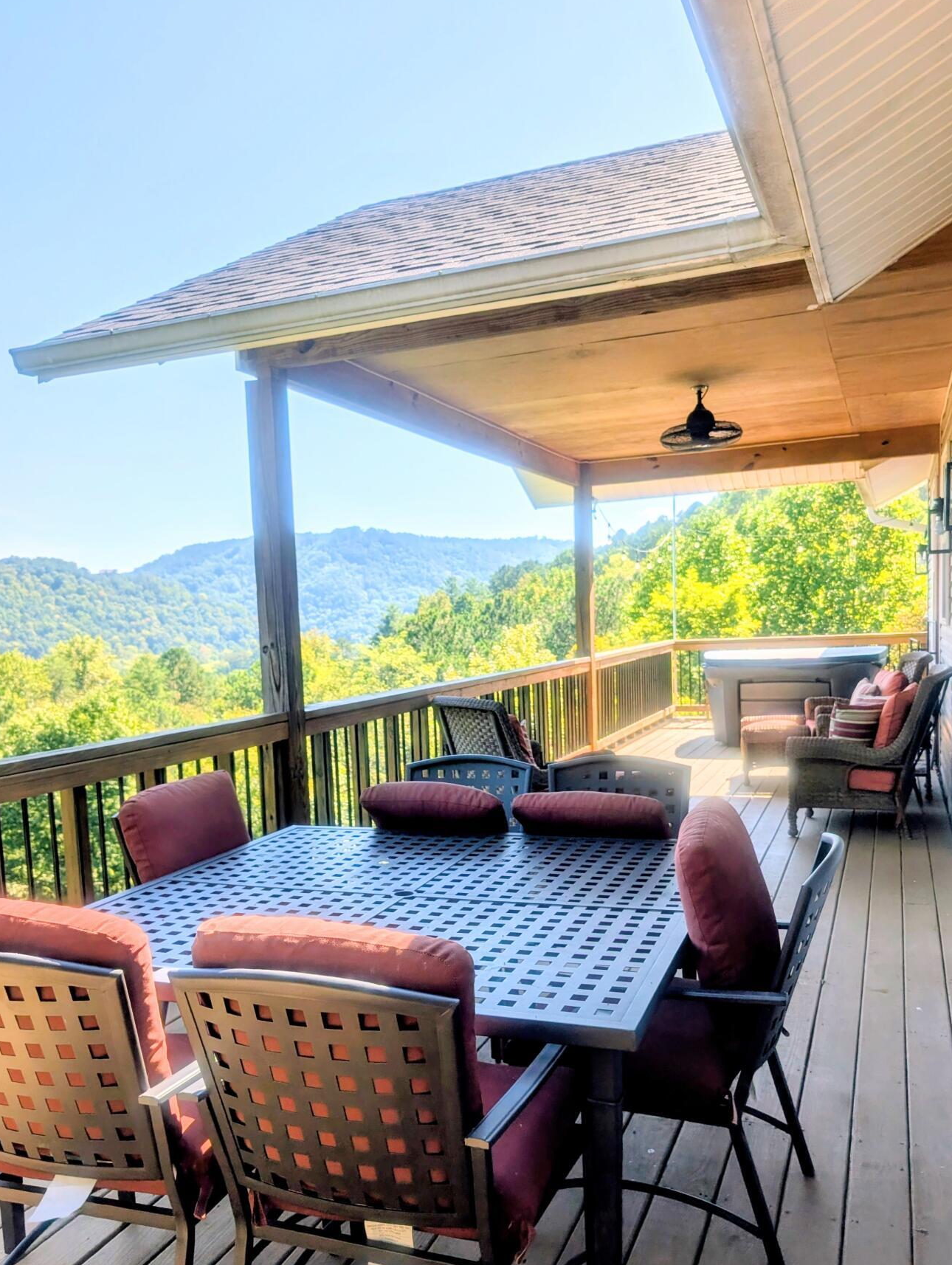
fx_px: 1024
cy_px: 728
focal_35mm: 28
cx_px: 434
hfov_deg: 49.8
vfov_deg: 63.1
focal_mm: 6.9
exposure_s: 1/1103
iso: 23
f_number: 1.68
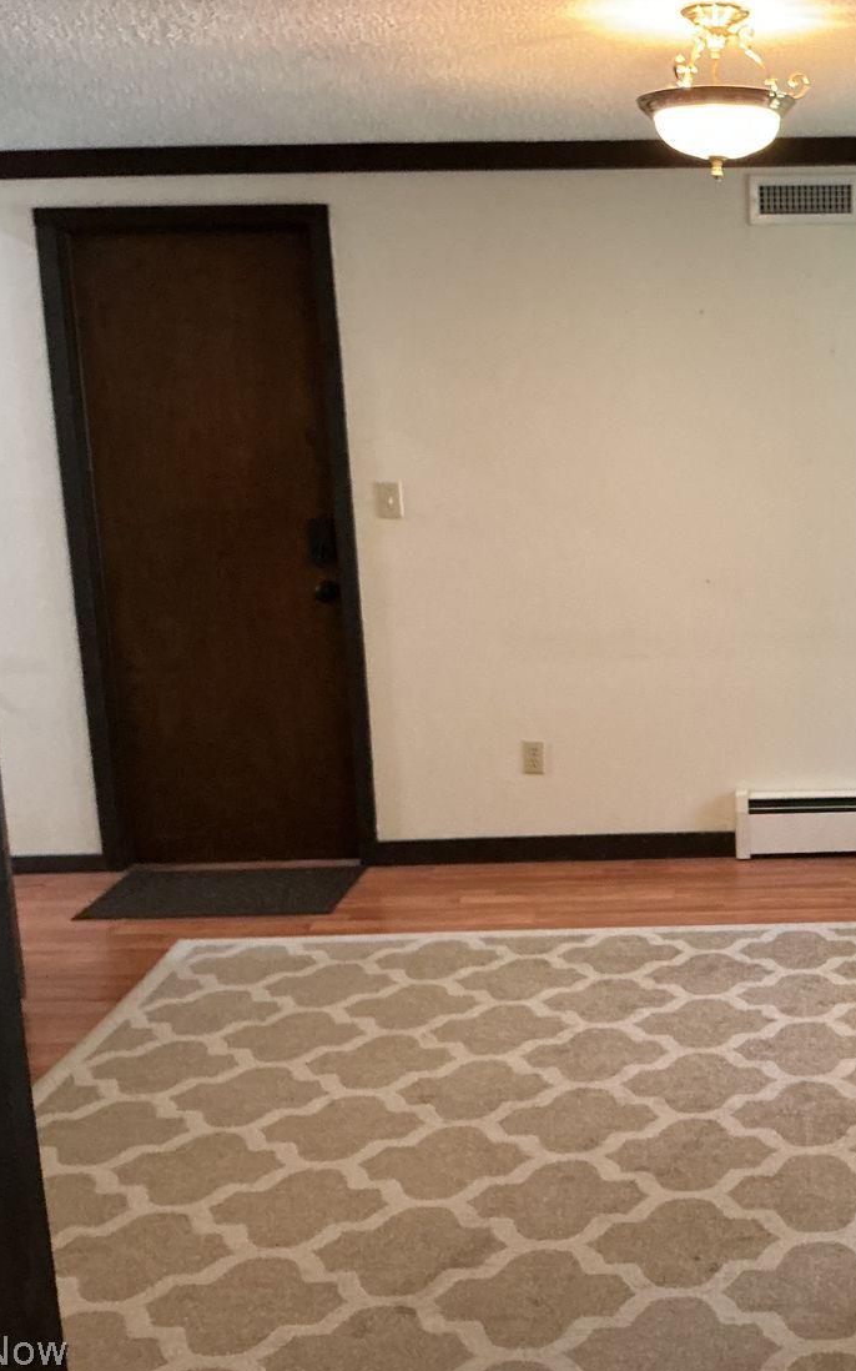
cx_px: 812
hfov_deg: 29.0
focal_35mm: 42
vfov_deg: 47.2
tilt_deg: -9.9
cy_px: 681
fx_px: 1568
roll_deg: +1.8
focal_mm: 3
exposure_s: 1/60
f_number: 1.8
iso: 250
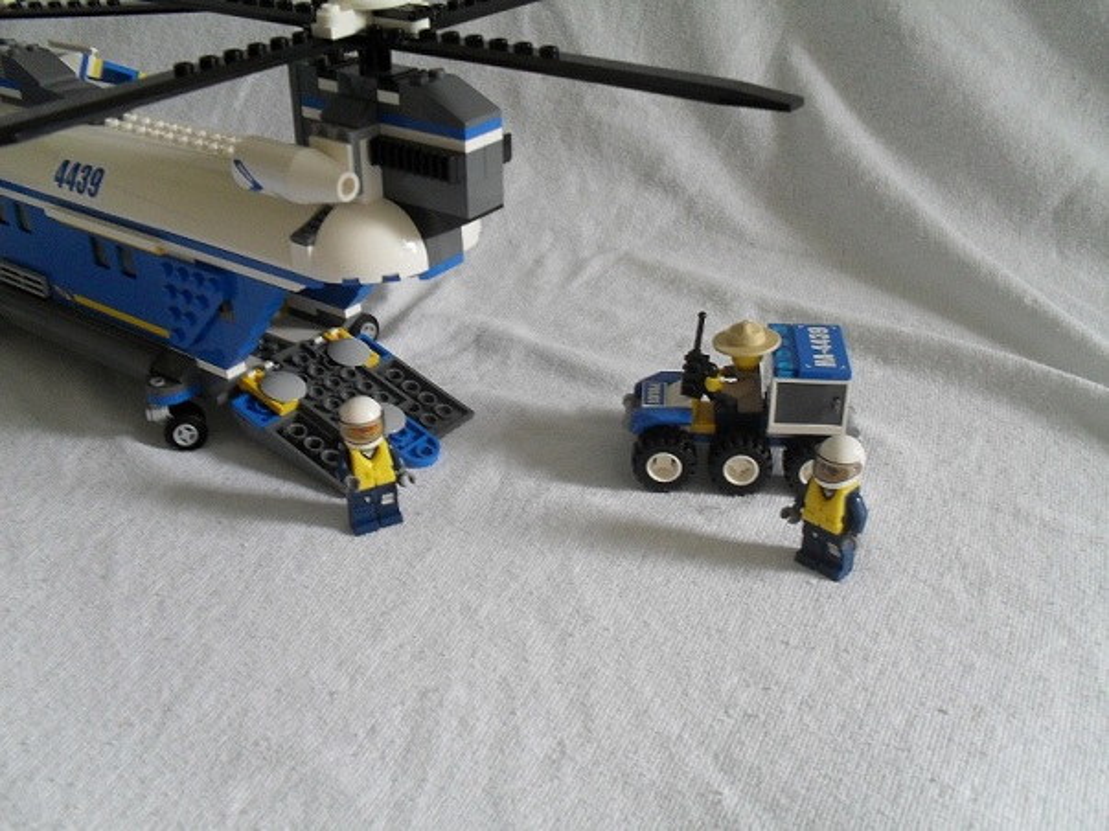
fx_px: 1121
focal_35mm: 35
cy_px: 416
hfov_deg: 52.6
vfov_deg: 40.7
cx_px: 554
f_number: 3.2
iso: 200
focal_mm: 6.3
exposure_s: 1/8
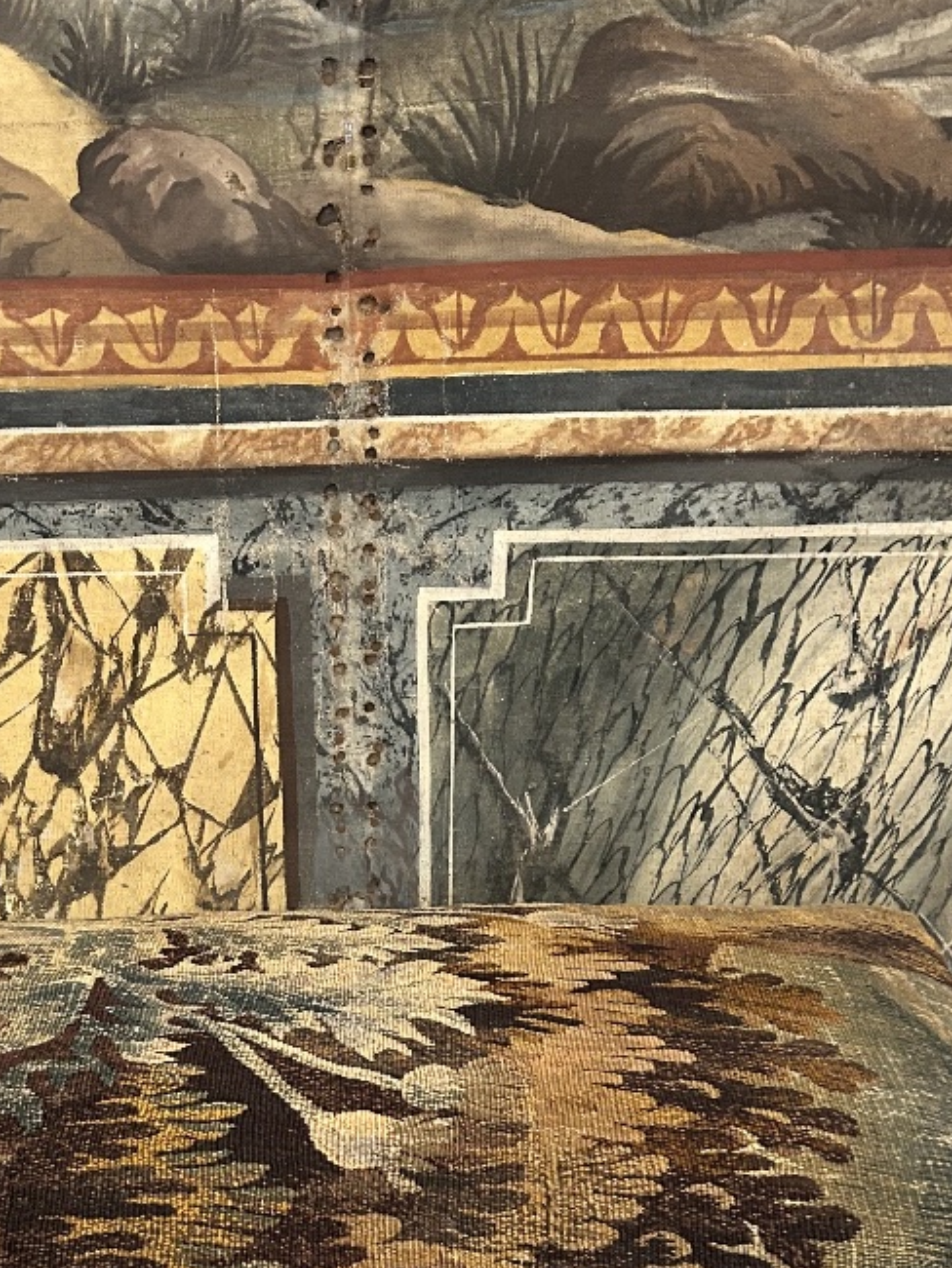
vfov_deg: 38.9
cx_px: 310
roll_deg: +1.9
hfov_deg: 30.0
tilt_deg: -26.2
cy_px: 905
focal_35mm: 48
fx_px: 1759
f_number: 1.5
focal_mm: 5.7
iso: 250
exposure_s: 1/50
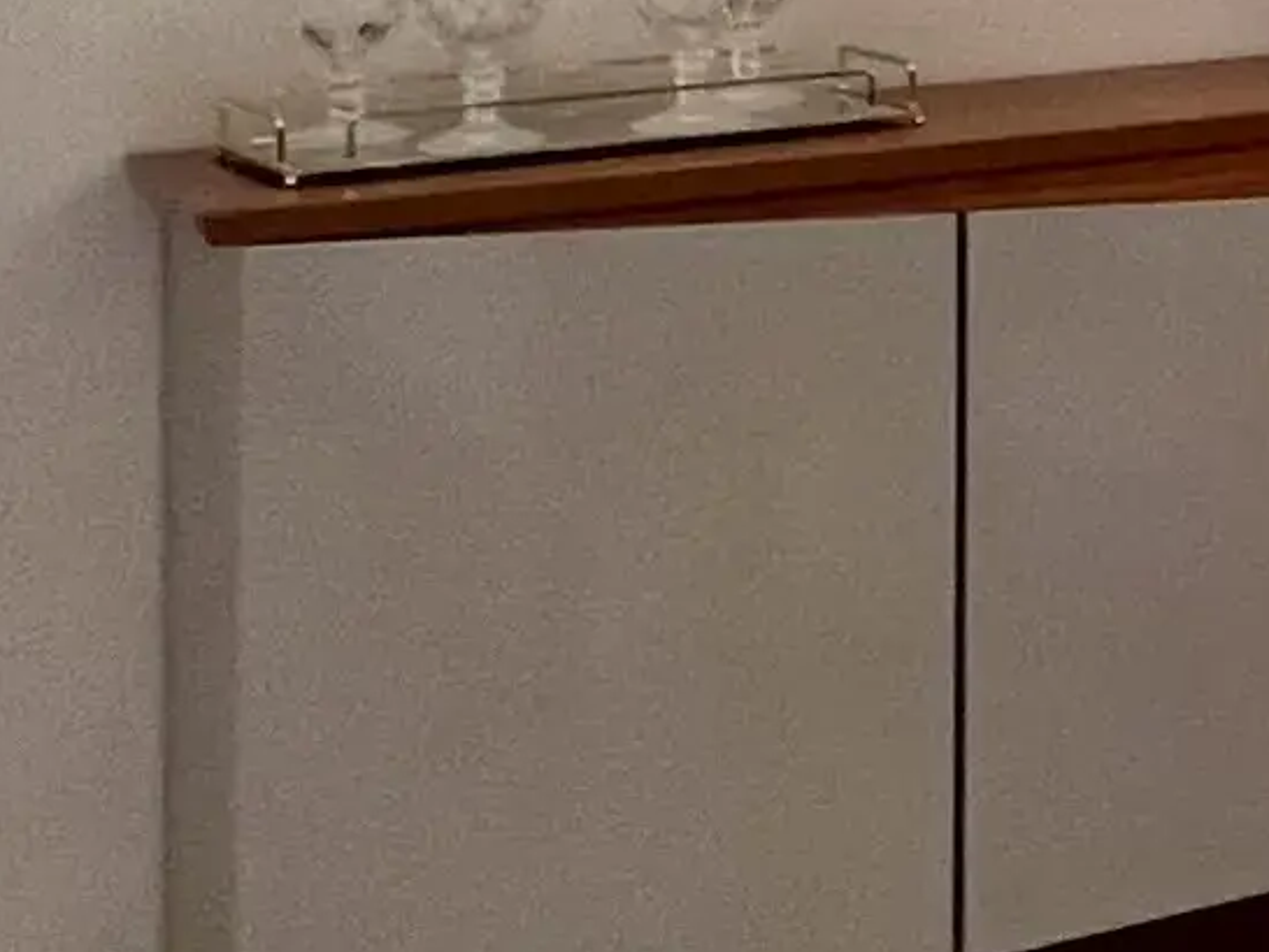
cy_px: -471
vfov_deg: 14.4
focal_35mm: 96
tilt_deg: -0.2
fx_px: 3521
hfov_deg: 11.3
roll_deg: -0.2
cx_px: 3865
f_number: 1.8
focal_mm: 1.57
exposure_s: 1/120
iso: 125
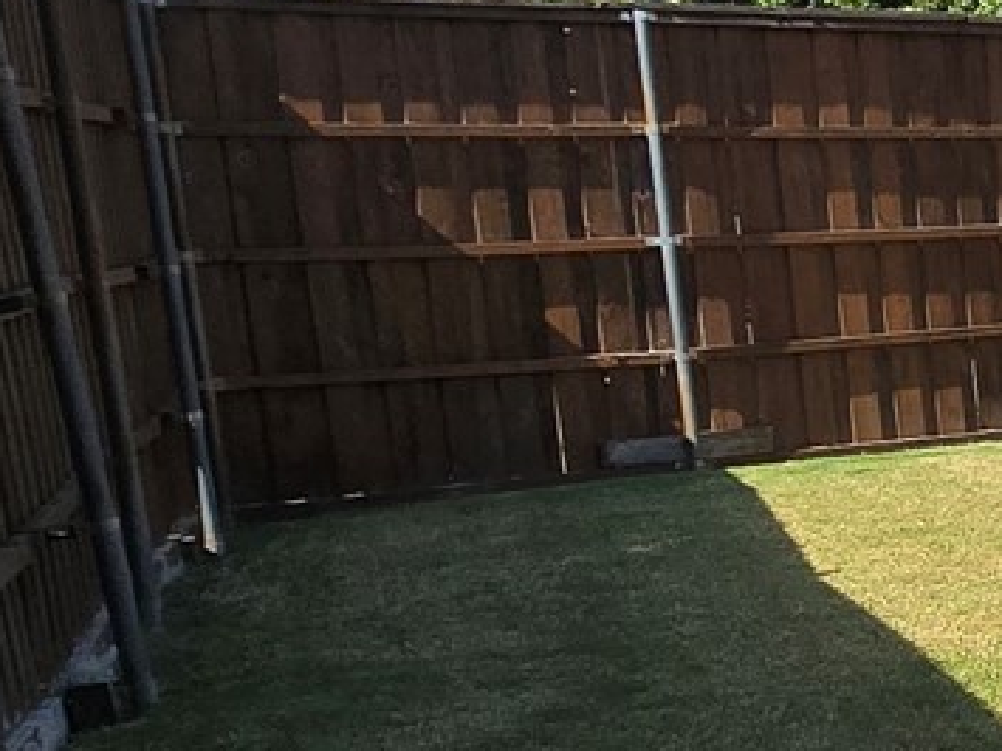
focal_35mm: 75
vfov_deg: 19.6
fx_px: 2170
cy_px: 503
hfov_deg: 15.2
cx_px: 2385
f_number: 2.2
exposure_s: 1/1775
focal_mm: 2.2
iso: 50
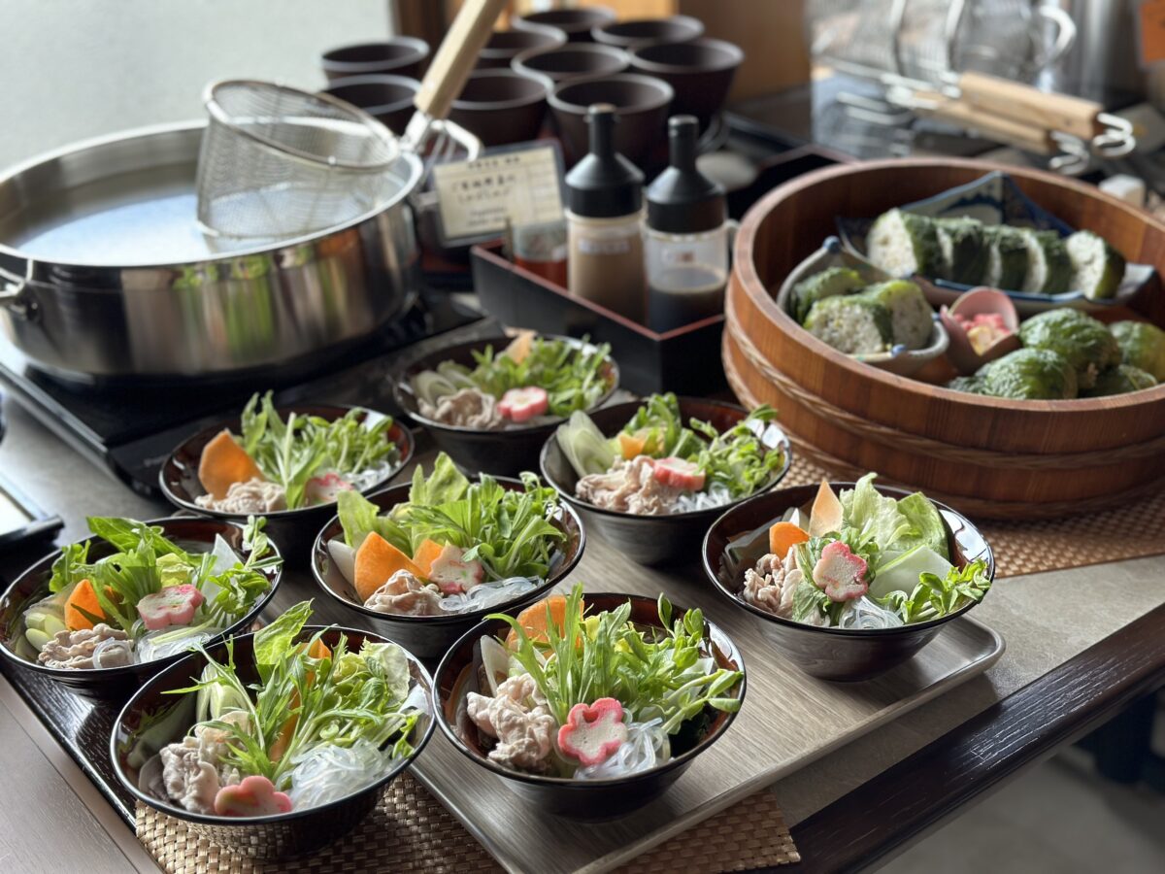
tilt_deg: -27.4
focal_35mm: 48
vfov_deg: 30.3
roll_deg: +3.4
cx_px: 582
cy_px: 437
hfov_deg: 39.7
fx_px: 1615
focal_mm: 6.86
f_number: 1.78
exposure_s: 1/121
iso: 100
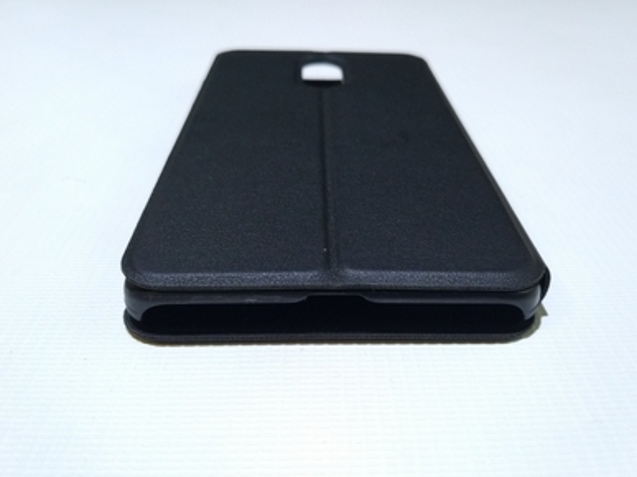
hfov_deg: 58.4
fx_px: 570
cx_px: 319
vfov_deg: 45.4
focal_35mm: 31
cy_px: 245
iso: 514
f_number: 2
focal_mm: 4.12
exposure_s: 1/25
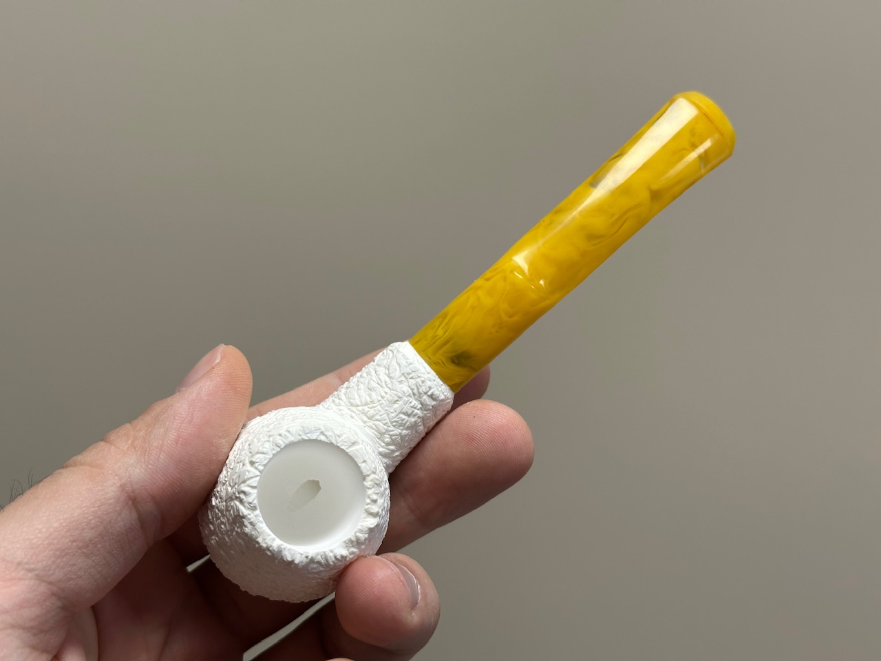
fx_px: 1222
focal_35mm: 48
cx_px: 440
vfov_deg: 30.3
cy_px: 330
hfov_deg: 39.7
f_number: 1.78
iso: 64
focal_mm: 6.86
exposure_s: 1/121
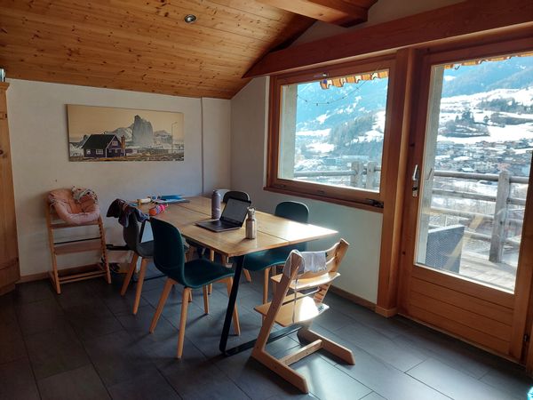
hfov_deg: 71.6
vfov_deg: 56.8
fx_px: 370
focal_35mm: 24
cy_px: 200
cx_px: 266
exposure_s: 1/60
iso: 50
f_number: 1.8
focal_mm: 5.23
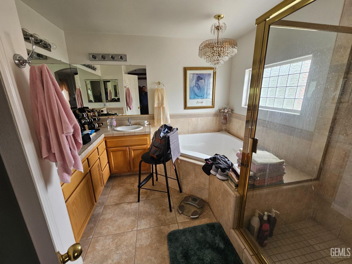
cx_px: 176
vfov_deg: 89.9
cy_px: 132
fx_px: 132
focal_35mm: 13
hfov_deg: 106.2
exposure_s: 1/60
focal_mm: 2.2
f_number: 2.2
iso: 80
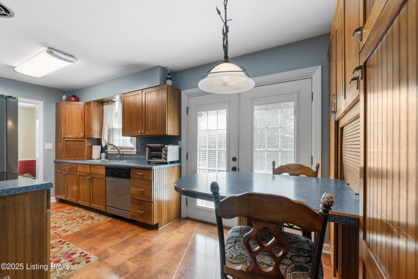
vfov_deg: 77.3
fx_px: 174
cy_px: 140
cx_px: 209
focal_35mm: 15
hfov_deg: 100.4
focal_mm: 10
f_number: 8
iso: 400
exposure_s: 1/25
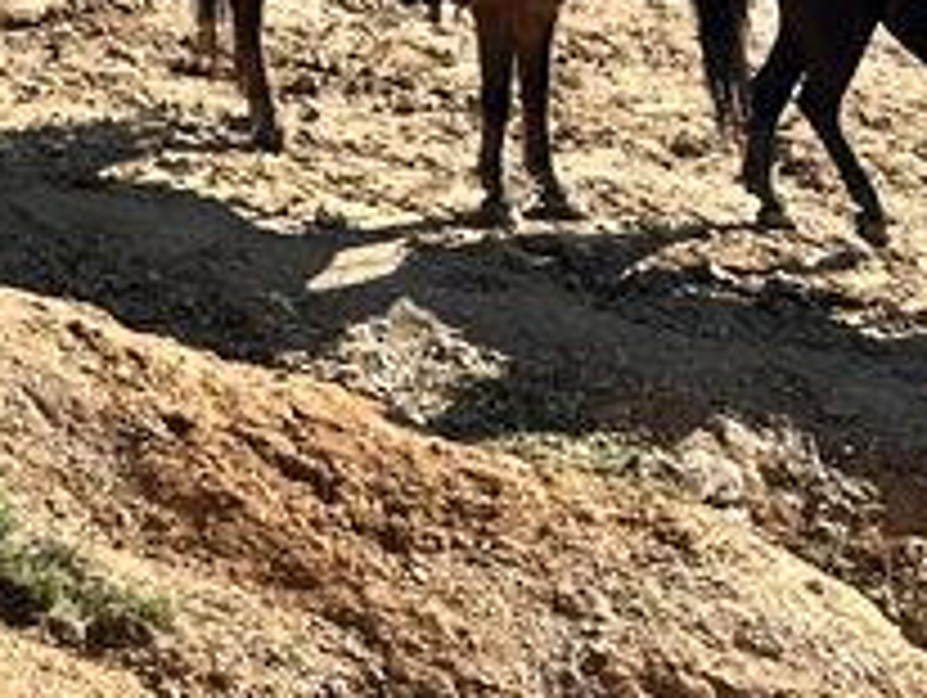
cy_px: -68
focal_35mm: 163
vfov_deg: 9.0
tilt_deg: -15.8
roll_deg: -2.1
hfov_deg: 11.1
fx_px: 4370
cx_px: -837
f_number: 1.78
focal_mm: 6.86
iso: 80
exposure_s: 1/2353
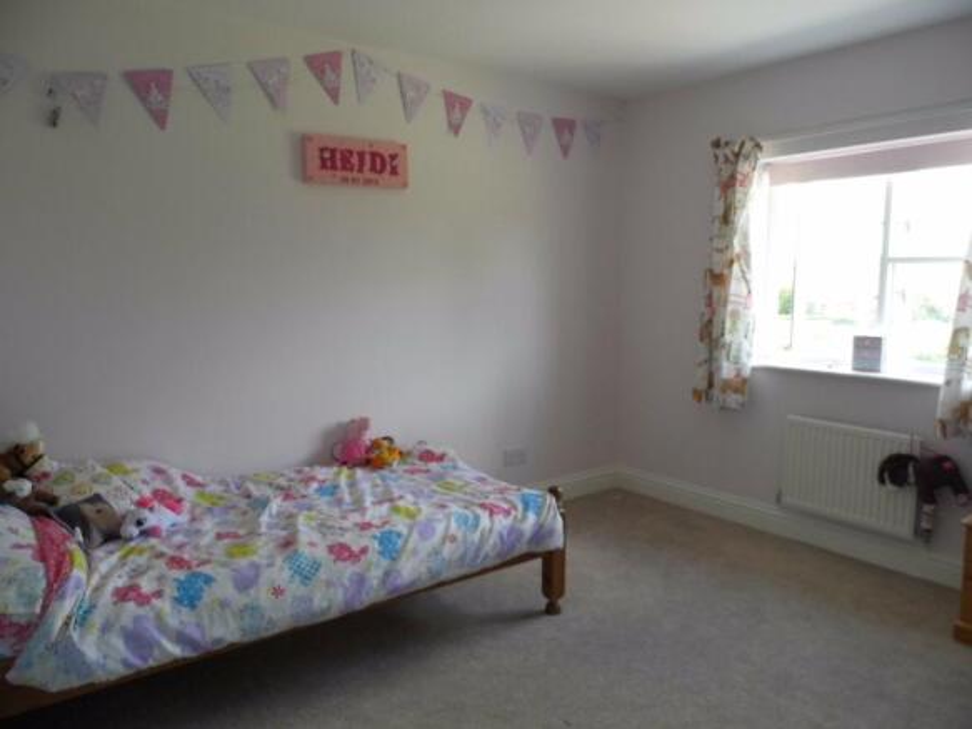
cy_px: 364
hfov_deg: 69.4
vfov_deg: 54.9
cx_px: 486
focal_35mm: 25
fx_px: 702
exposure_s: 1/60
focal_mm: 4.5
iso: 100
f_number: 3.1
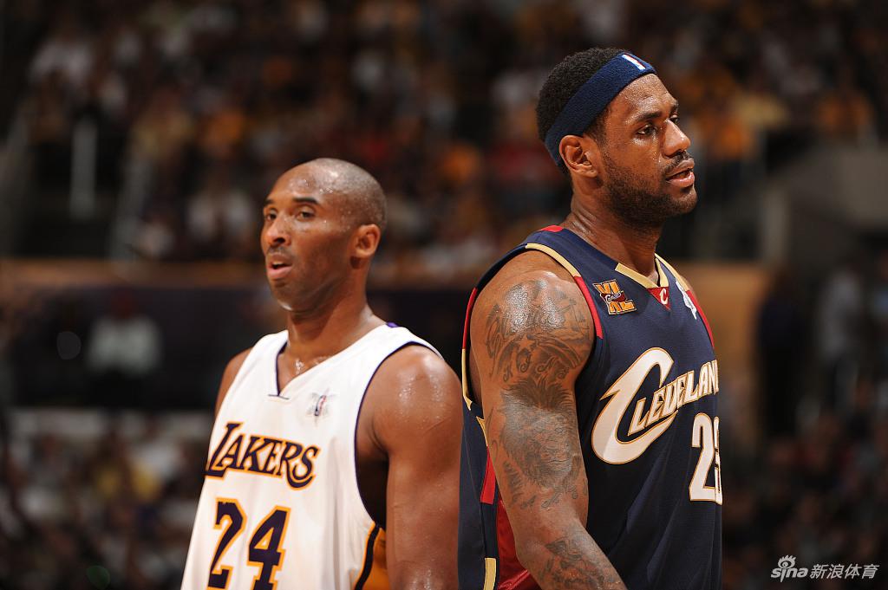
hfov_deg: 7.9
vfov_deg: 5.3
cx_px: 444
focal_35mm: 260
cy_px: 295
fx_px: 6408
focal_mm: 260
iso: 250
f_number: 5.6
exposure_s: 1/250
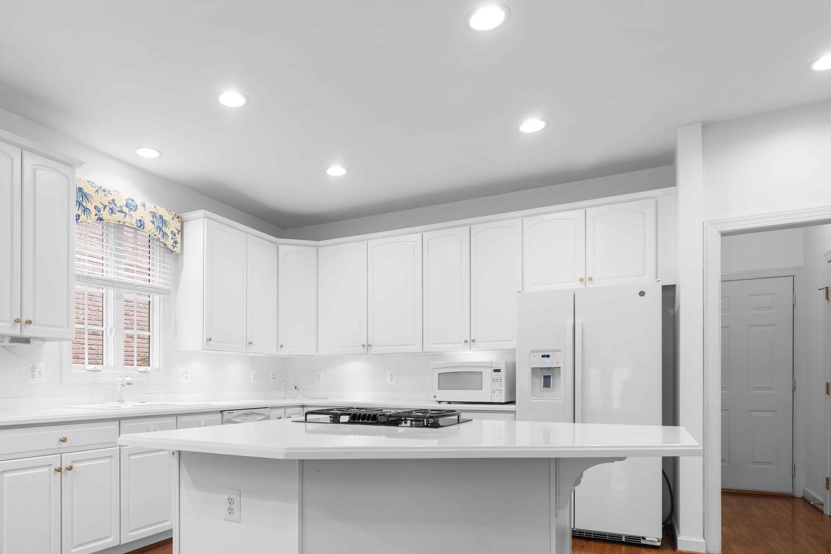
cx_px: 325
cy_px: 375
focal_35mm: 23
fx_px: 531
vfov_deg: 53.9
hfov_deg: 75.1
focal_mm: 16
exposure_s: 1/1.25
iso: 160
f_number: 8
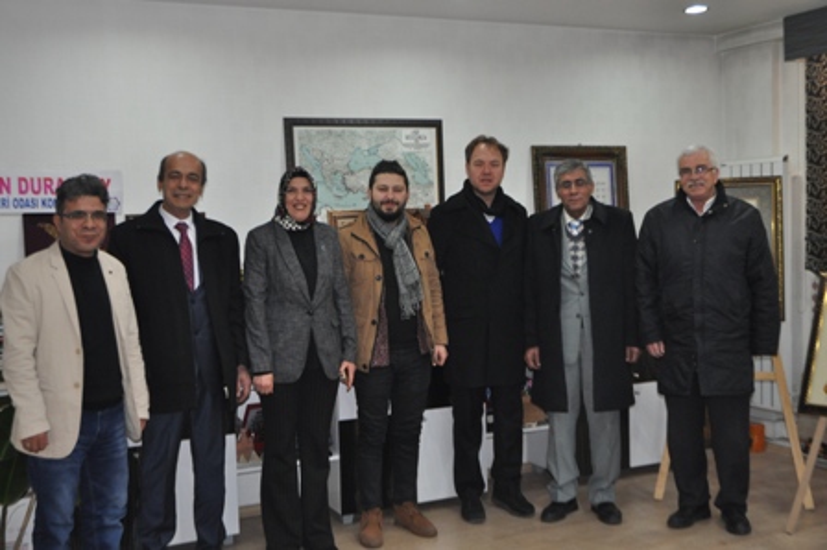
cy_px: 275
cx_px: 414
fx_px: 999
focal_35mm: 44
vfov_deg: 30.8
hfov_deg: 45.0
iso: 800
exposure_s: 1/60
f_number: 3.8
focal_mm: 29
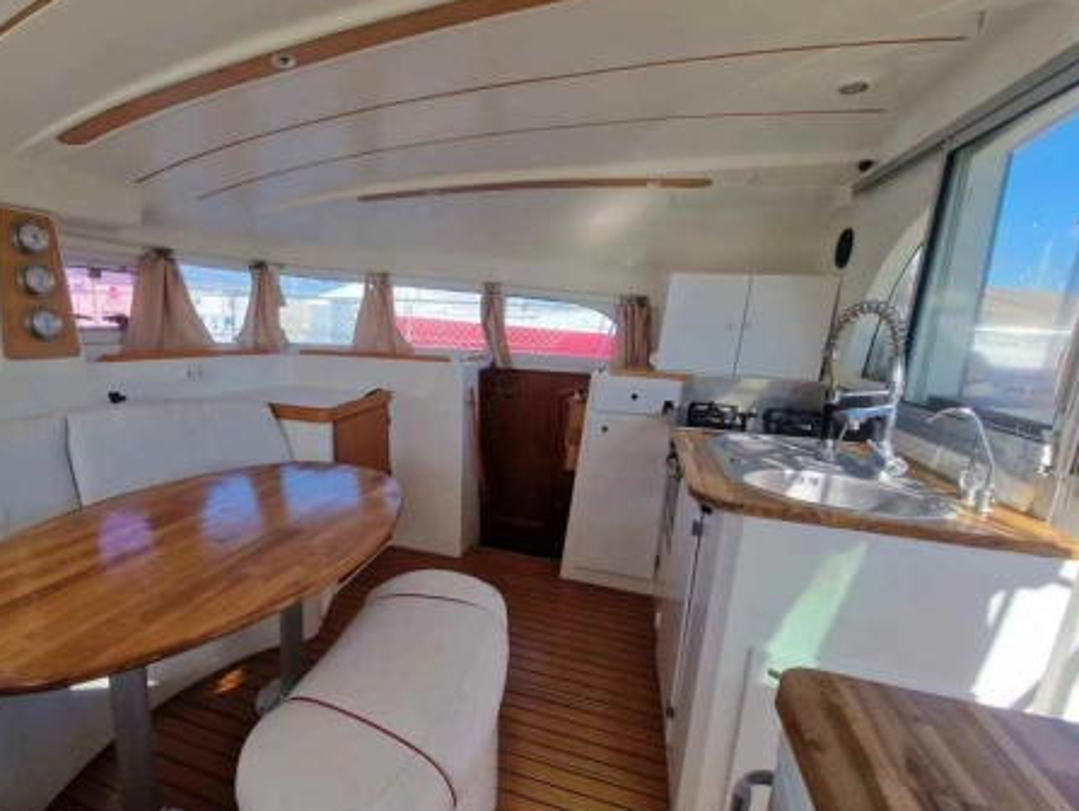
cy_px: 455
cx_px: 422
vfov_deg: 77.9
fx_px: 499
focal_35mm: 16
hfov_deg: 93.0
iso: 50
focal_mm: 2.2
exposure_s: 1/532
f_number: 2.2
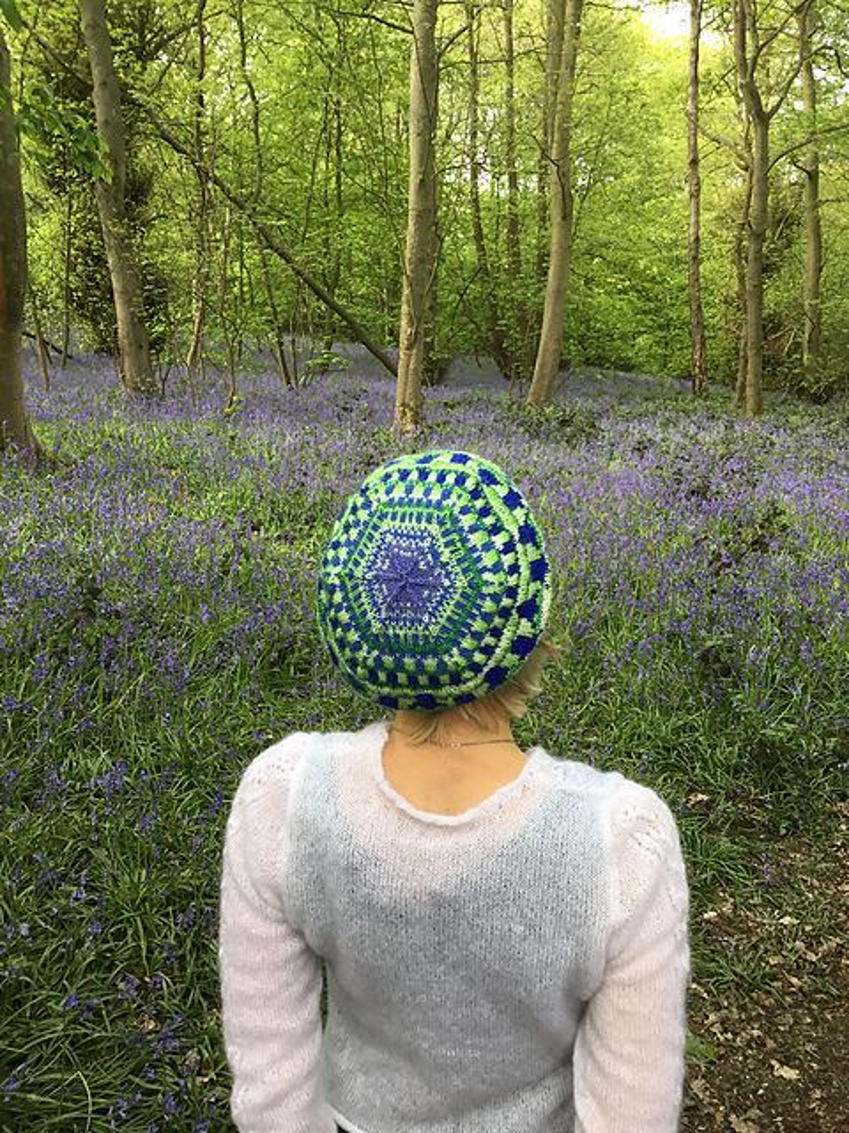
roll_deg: +2.1
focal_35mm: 31
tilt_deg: -13.6
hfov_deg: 45.4
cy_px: 566
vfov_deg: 58.4
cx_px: 424
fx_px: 1014
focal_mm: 3.3
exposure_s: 1/100
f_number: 2.4
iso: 32
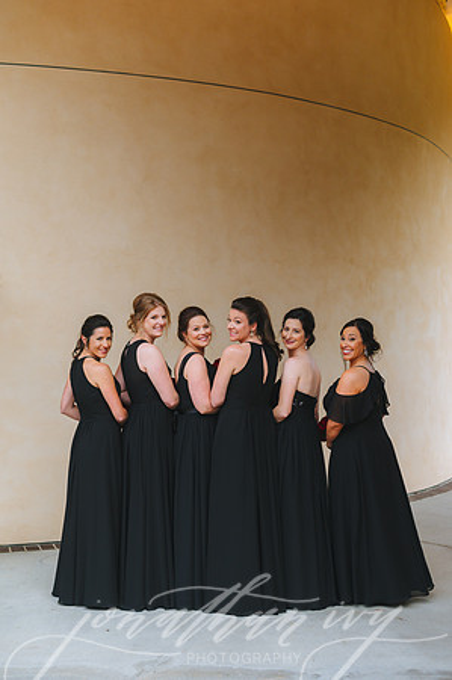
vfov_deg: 39.6
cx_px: 226
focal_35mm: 50
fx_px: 944
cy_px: 340
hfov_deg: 26.9
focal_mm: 50
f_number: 3.2
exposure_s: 1/250
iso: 1000
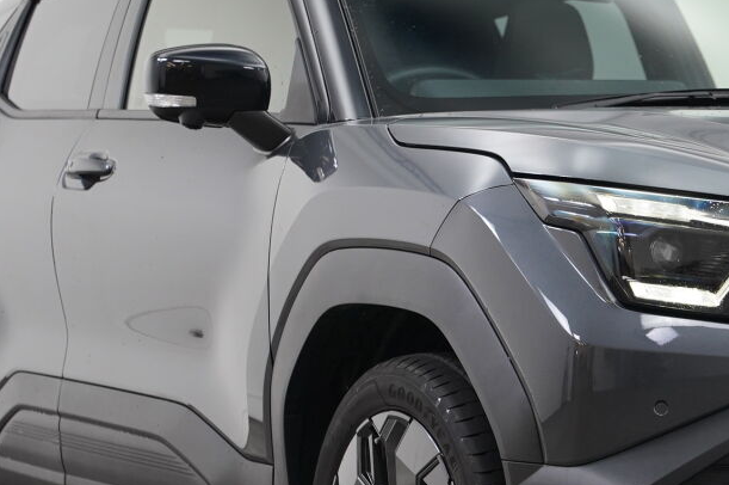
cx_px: 587
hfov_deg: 14.2
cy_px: 247
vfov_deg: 9.5
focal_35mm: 144
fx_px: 2918
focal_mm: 55.1
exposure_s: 1/160
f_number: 3.2
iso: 1600
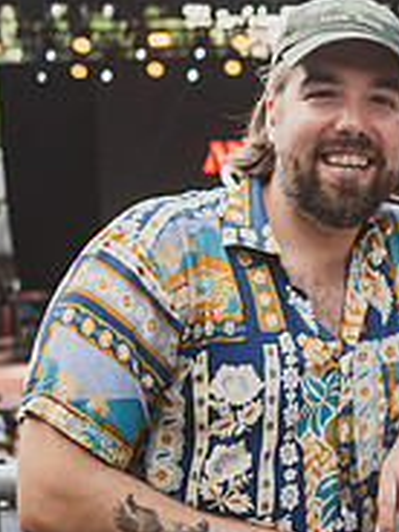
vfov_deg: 18.5
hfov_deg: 12.7
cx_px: 720
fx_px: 1629
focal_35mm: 106
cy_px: 314
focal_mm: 35
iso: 800
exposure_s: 1/320
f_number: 3.5
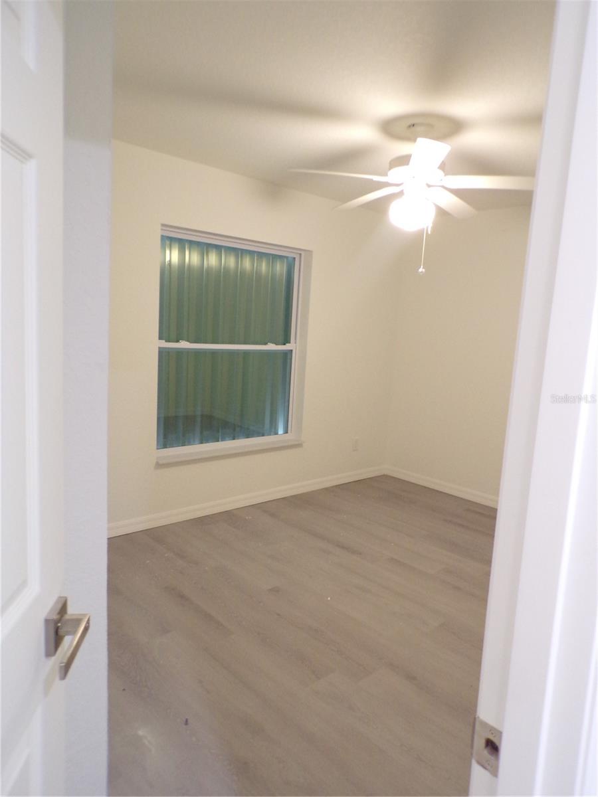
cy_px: 398
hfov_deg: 56.8
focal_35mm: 24
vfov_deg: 71.6
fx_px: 553
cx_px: 299
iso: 374
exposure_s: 1/17
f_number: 3
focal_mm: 4.3
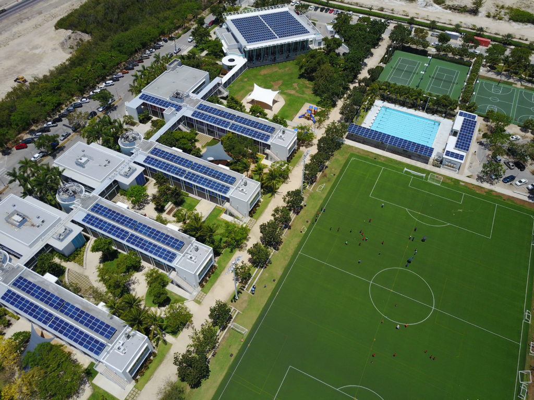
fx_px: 401
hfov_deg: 67.3
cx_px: 267
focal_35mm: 26
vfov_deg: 53.1
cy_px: 200
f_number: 2.2
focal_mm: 4.7
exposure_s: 1/2398
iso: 100
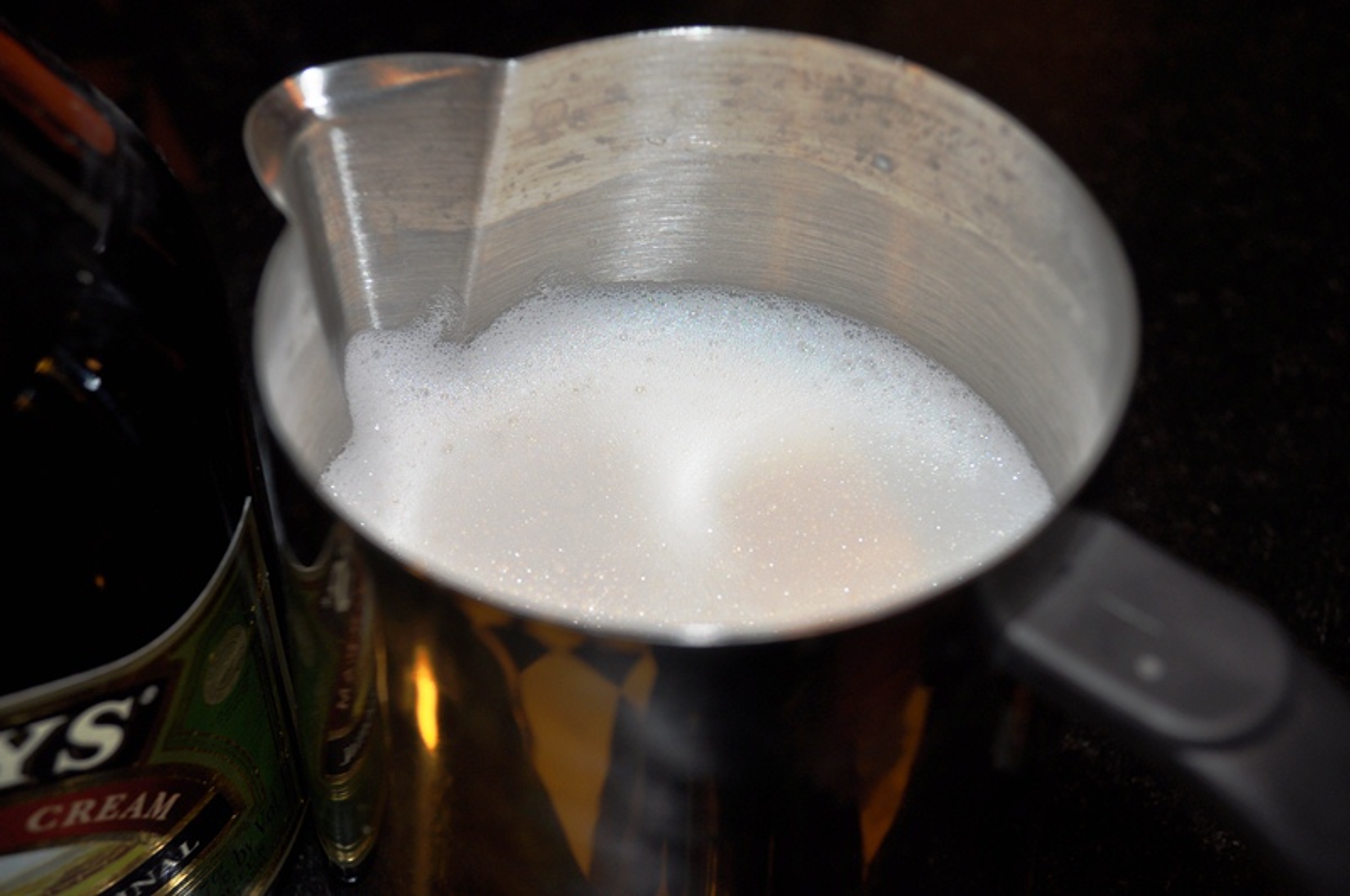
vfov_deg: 28.0
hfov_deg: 41.2
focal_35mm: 48
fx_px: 1797
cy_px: 448
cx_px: 675
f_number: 5.6
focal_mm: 32
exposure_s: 1/30
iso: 200
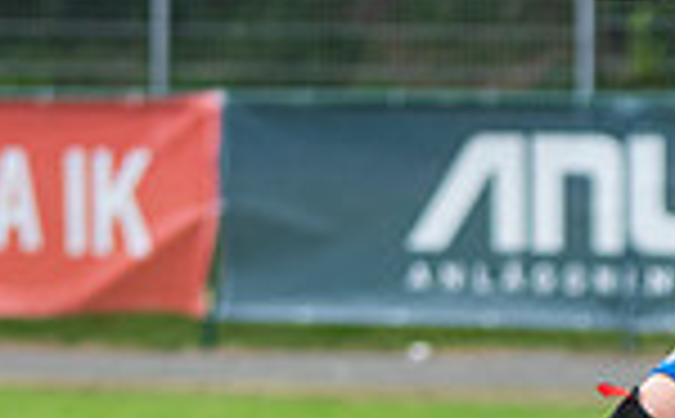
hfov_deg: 2.6
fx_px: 14684
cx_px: 825
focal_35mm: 800
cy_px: 548
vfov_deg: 1.6
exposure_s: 1/1250
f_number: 3.2
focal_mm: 112
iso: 320
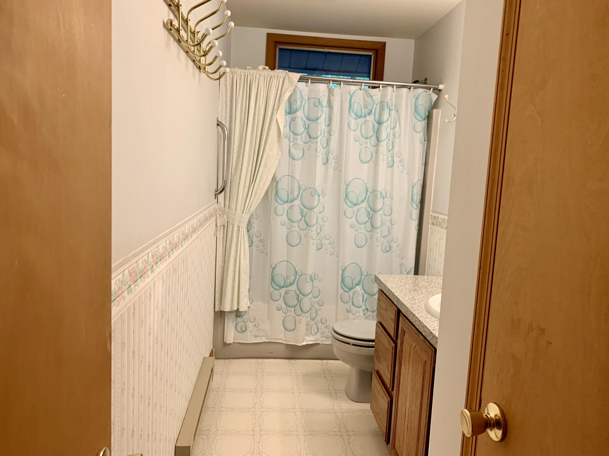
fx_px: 457
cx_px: 304
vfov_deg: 53.1
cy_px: 228
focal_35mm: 26
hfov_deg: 67.3
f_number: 1.8
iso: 125
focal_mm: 4.25
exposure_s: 1/60
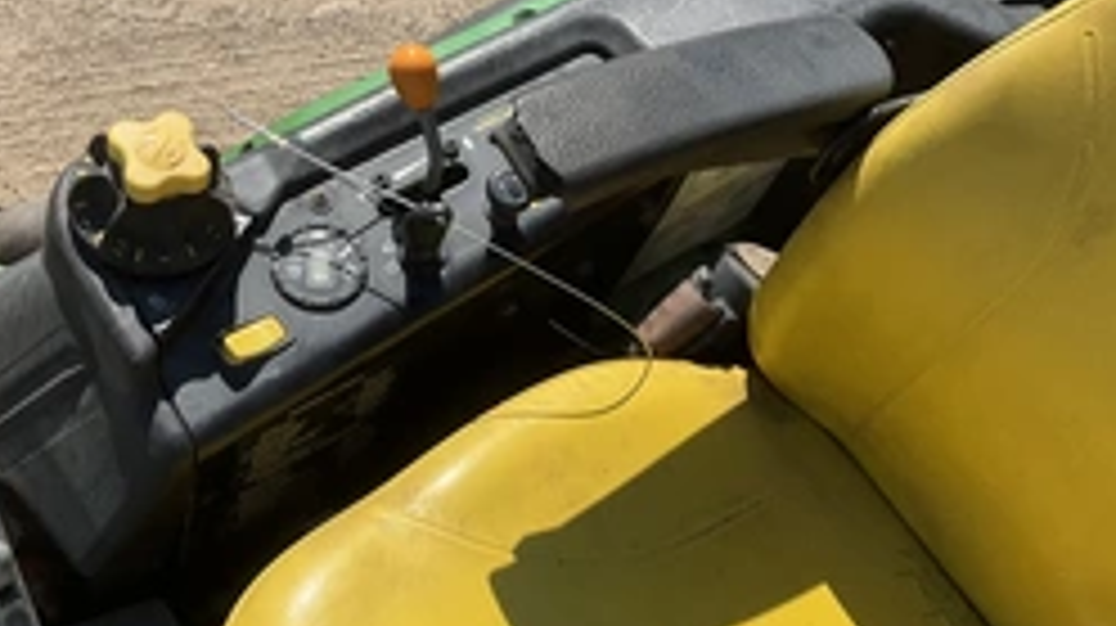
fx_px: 1508
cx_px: 477
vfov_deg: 23.4
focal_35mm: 51
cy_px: 360
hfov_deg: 40.5
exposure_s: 1/2227
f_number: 1.8
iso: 25
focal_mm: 3
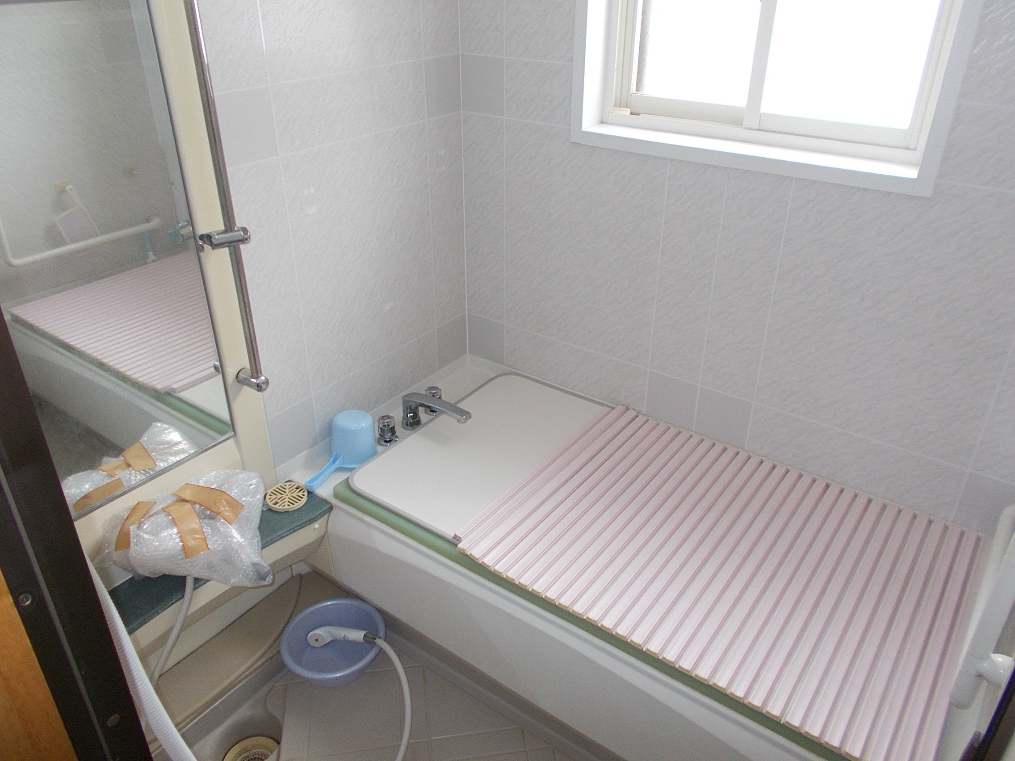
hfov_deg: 67.3
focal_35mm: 26
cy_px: 380
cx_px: 508
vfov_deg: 53.1
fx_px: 762
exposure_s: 1/25
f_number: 3.2
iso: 140
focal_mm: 4.6
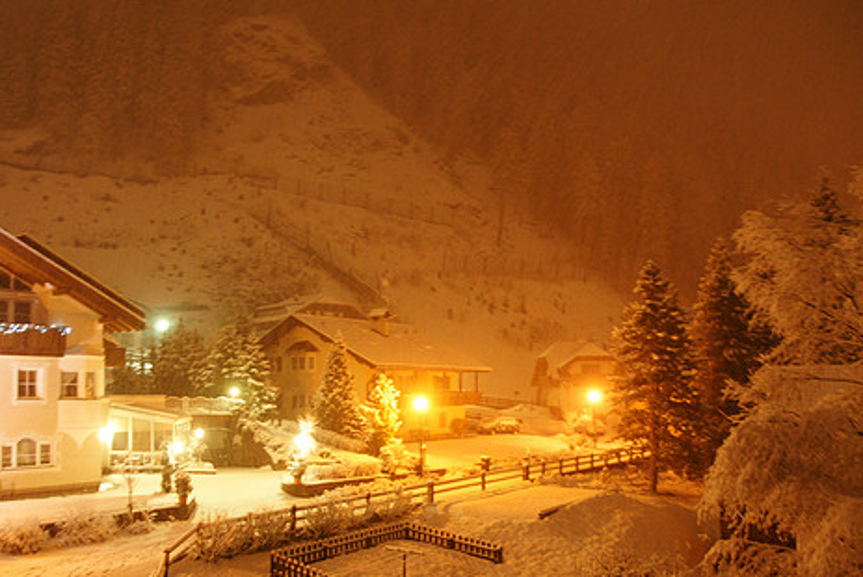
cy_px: 345
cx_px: 402
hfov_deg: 61.8
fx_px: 720
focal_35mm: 30
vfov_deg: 43.5
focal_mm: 16
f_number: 3.5
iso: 800
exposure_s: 1/1.25
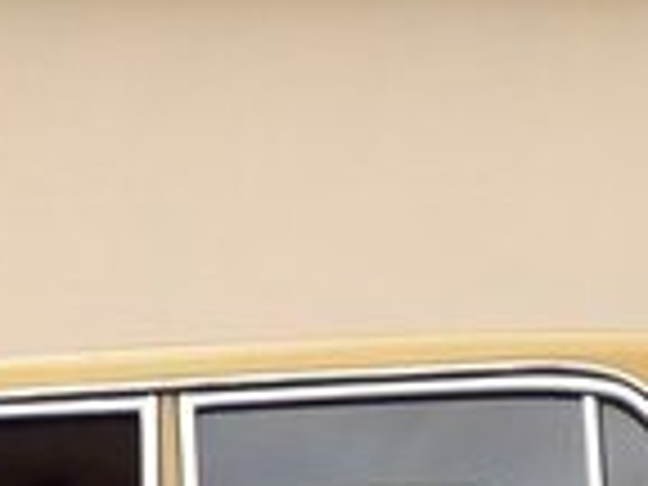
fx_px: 2321
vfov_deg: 10.9
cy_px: 956
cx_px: 198
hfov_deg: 15.8
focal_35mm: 124
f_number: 1.9
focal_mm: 3.6
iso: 40
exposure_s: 1/759
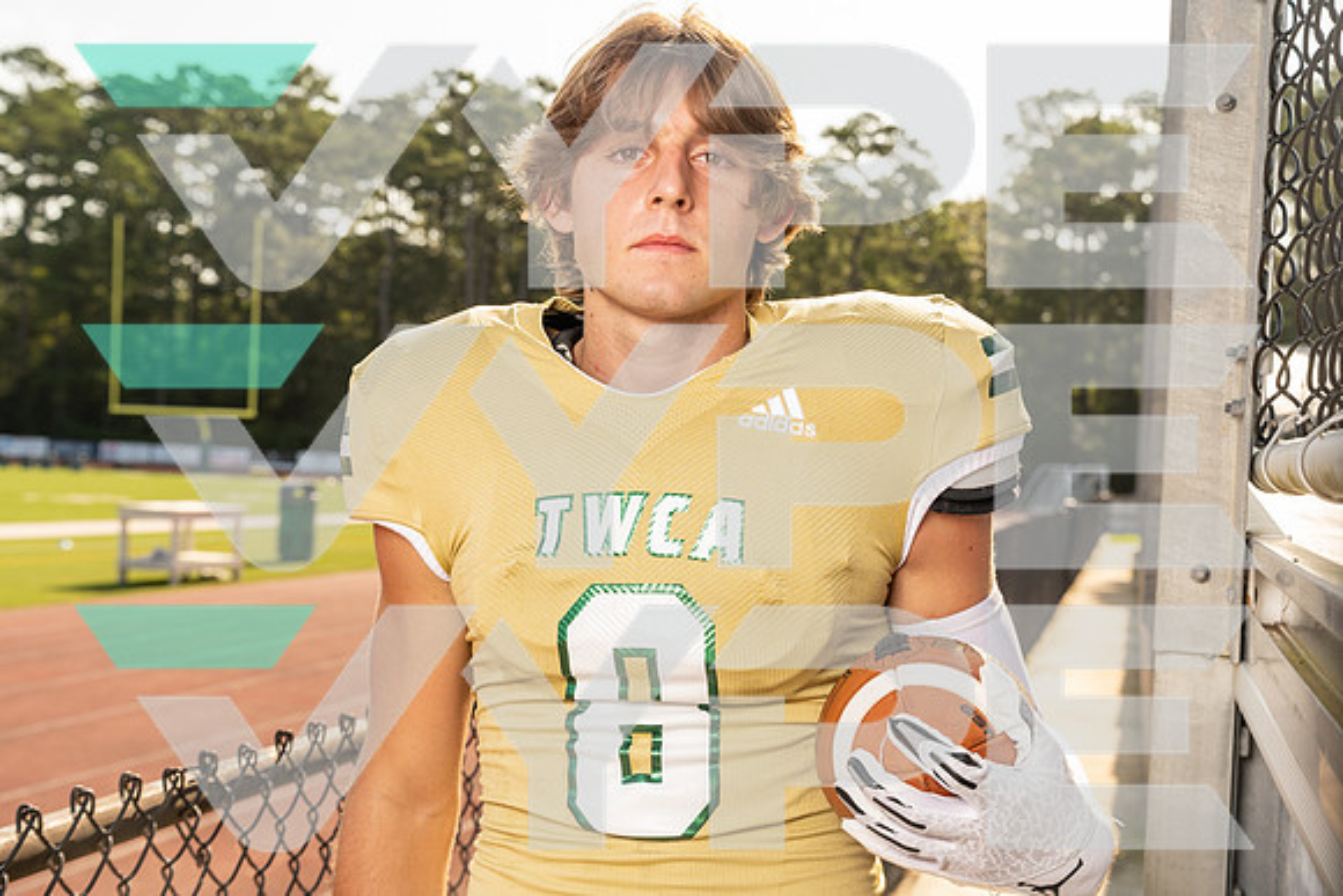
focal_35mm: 49
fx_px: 1828
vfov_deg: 27.5
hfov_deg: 40.3
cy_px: 448
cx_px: 672
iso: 125
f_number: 5.6
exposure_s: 1/250
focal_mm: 49
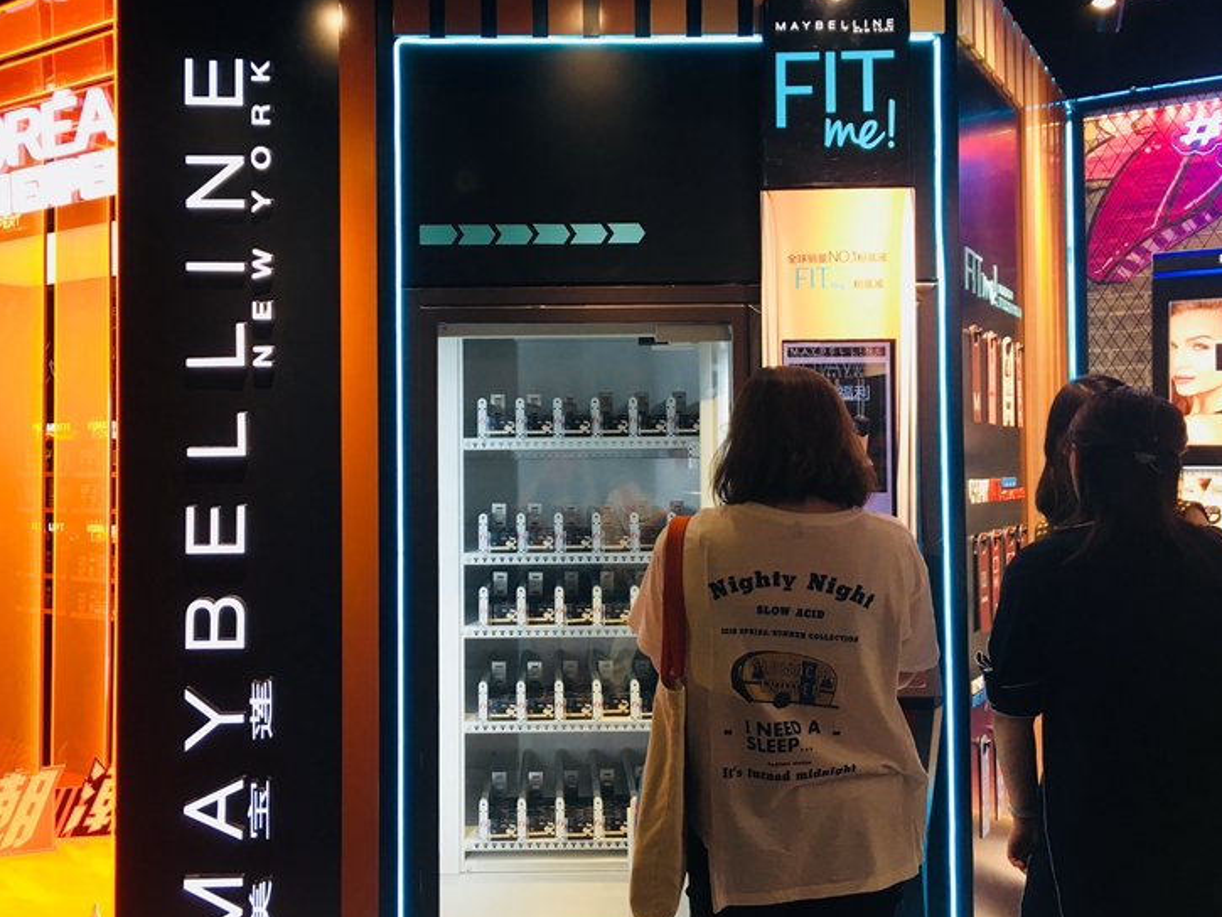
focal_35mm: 32
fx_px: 1130
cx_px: 566
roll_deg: +0.8
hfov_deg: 56.7
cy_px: 445
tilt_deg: +2.4
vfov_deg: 44.2
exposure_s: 1/33
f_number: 2.2
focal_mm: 4.15
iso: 25
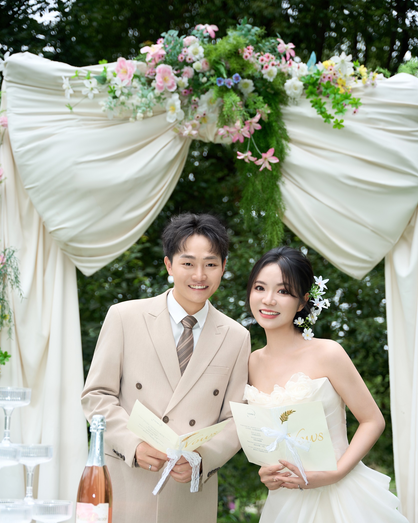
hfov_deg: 28.3
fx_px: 830
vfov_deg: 34.8
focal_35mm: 54
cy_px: 311
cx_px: 209
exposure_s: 1/160
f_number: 2.8
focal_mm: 47.6
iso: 100
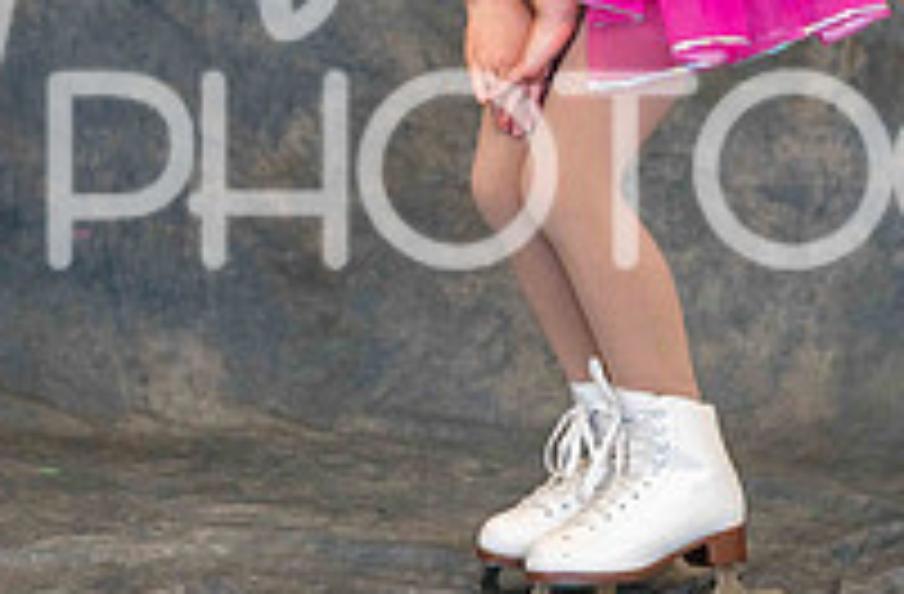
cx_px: 585
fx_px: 6873
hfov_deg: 7.5
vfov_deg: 4.9
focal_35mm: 275
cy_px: -155
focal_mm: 85
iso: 1250
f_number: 3.2
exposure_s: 1/160
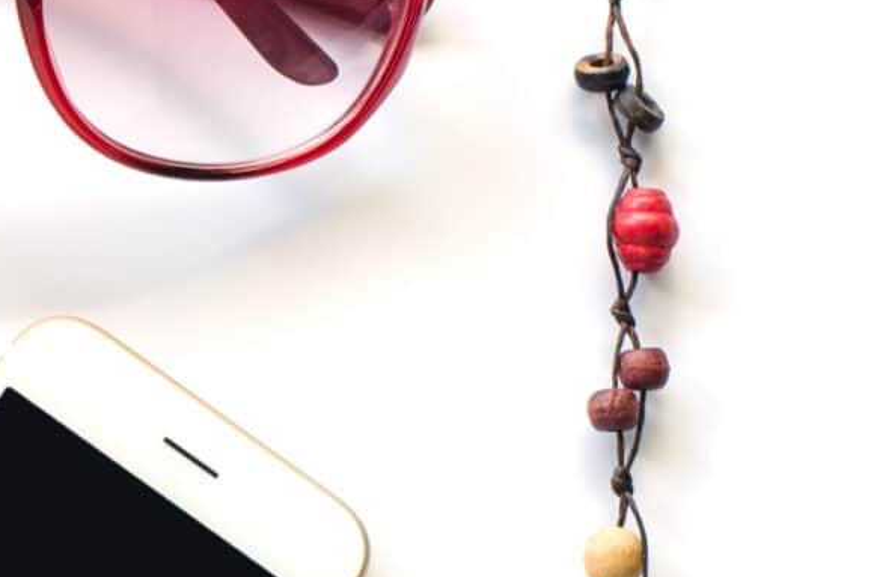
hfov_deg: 6.1
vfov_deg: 4.1
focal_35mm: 332
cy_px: 1027
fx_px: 8017
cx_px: -766
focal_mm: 50
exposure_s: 1/13
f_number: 7.1
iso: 100
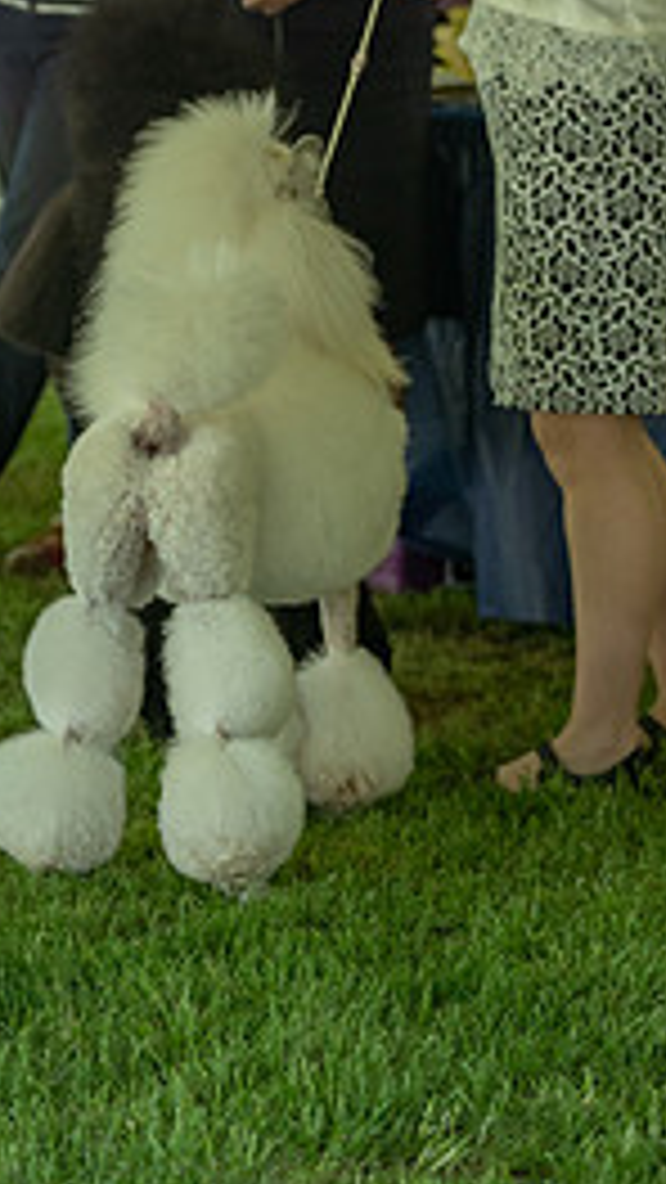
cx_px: 243
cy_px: 275
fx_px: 5618
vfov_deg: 12.0
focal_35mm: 179
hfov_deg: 6.8
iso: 1600
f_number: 4
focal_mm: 100
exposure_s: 1/1000
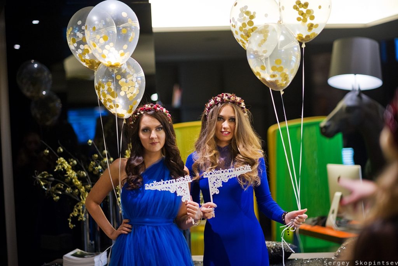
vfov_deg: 16.1
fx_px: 940
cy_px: 133
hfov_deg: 23.9
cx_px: 199
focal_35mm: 85
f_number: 1.4
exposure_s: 1/320
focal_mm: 85
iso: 1800
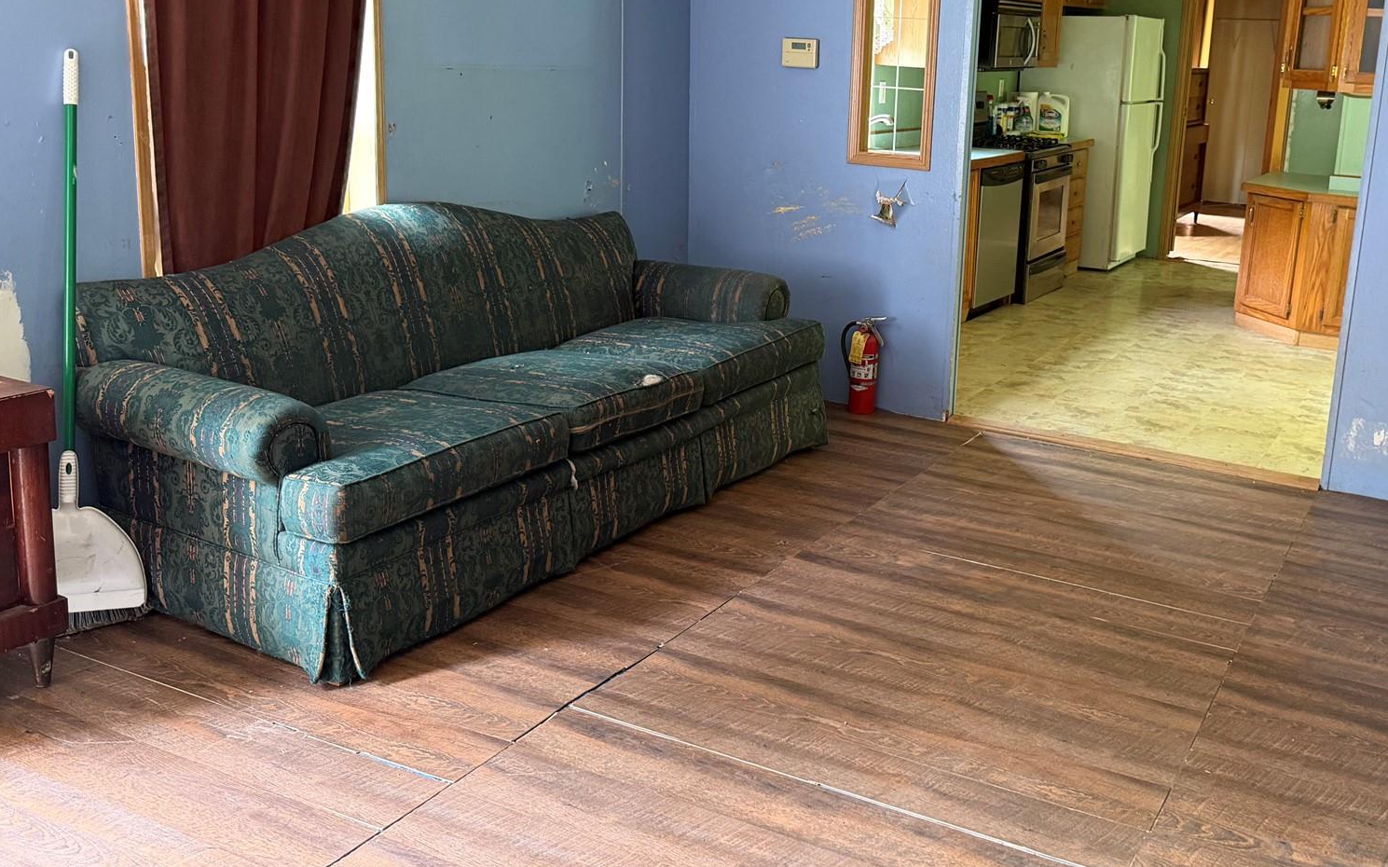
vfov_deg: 36.0
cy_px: 310
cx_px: 874
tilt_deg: -12.7
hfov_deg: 54.7
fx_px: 1324
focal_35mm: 35
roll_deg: -3.0
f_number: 1.78
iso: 400
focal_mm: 6.76
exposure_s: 1/60
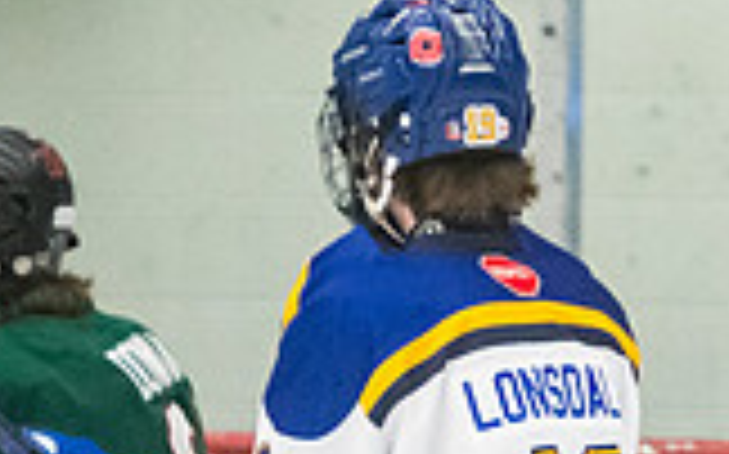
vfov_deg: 1.5
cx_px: -143
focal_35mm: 853
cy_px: 1221
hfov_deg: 2.5
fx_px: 16935
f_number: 2.8
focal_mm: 140
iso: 4000
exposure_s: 1/800
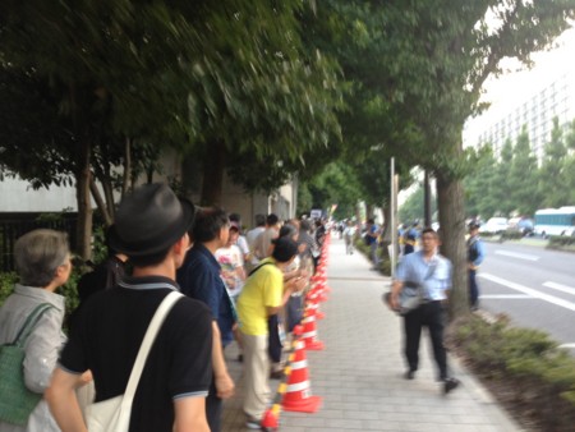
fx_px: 548
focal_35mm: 33
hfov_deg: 55.3
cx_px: 288
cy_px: 216
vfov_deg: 43.0
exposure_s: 1/20
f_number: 2.4
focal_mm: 4.13
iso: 64
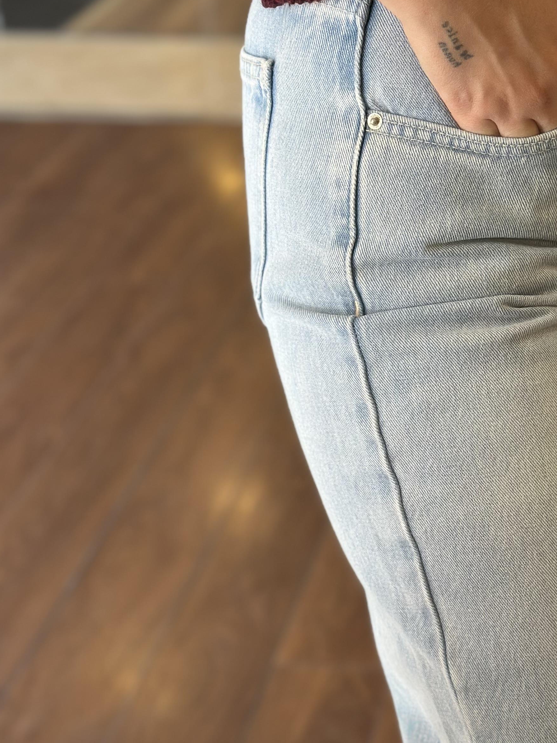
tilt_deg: -54.6
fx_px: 1781
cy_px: 424
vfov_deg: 23.5
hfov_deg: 17.6
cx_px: 466
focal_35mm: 83
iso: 80
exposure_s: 1/121
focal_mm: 6.86
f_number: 1.78
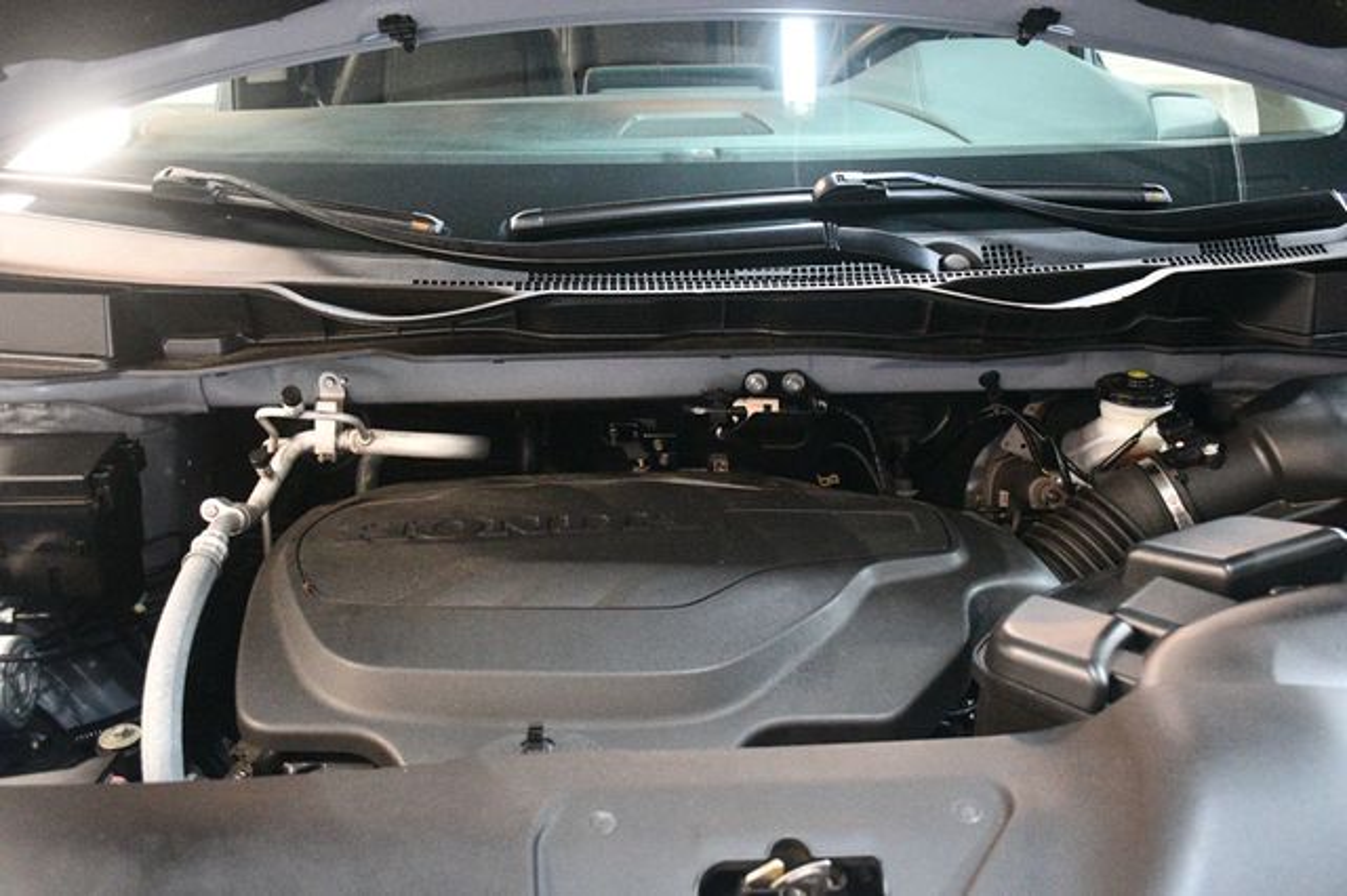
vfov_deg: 36.8
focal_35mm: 36
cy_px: 448
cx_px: 674
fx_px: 1346
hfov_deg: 53.2
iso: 9000
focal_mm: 24
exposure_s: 1/60
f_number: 3.8
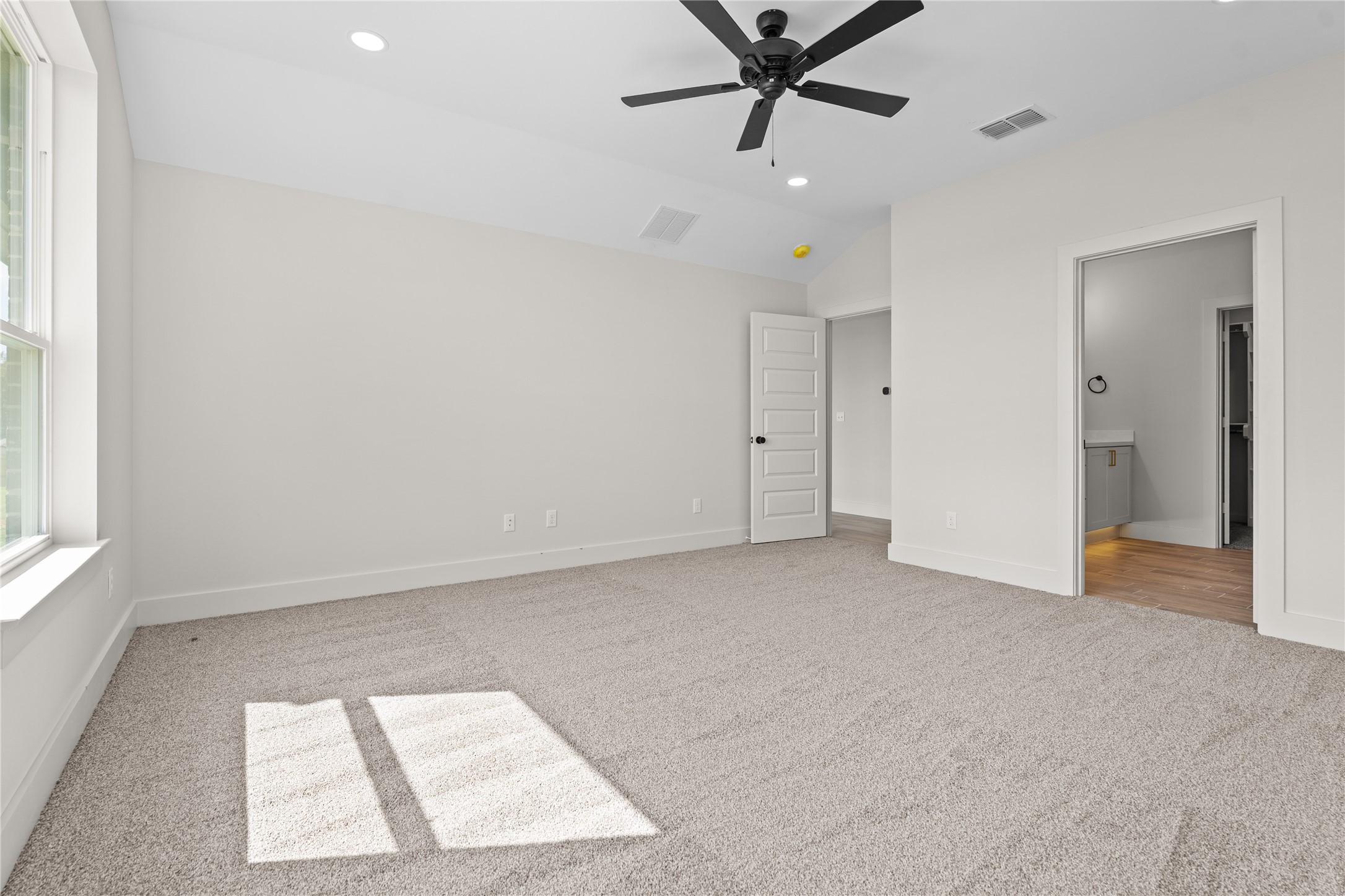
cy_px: 448
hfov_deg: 96.7
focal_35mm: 16
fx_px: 598
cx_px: 672
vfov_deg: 73.7
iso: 100
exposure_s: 1/20
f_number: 5.6
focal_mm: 16
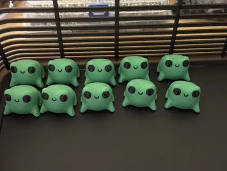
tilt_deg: -49.8
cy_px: 86
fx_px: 315
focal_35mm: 48
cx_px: 114
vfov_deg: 30.3
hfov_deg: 39.7
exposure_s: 1/20
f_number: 1.78
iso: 800
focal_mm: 6.76
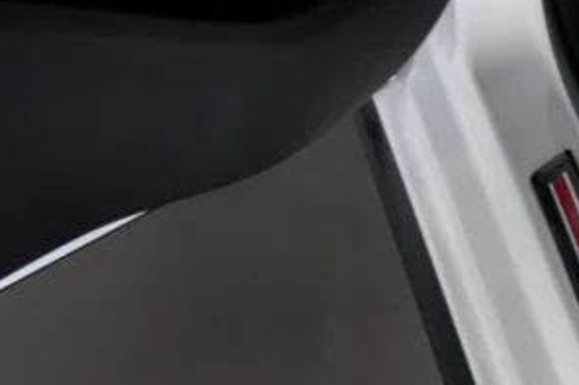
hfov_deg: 14.8
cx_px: -55
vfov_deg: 9.8
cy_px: 576
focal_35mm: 135
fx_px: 2170
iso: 200
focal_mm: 39
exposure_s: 1/5
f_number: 6.3
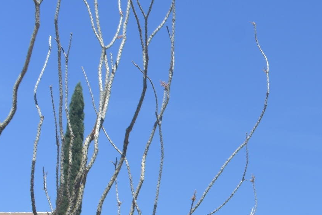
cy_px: 262
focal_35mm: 107
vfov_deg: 12.5
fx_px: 957
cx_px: 485
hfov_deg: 17.2
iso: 200
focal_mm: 20
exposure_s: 1/500
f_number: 8
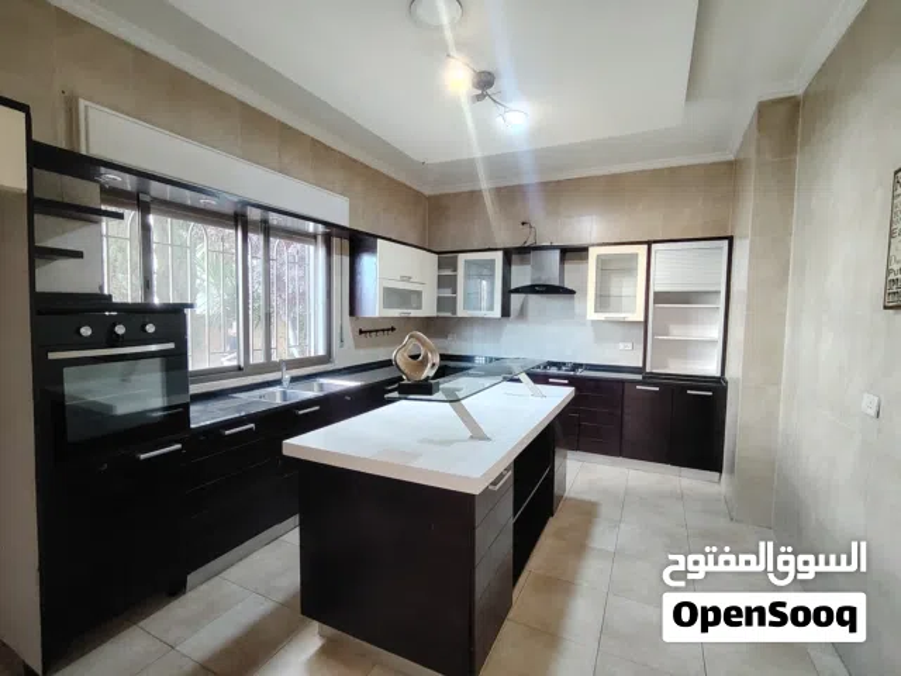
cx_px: 450
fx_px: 416
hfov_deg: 94.5
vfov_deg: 78.1
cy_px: 338
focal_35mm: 16
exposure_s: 1/25
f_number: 2.2
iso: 442
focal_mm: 1.42
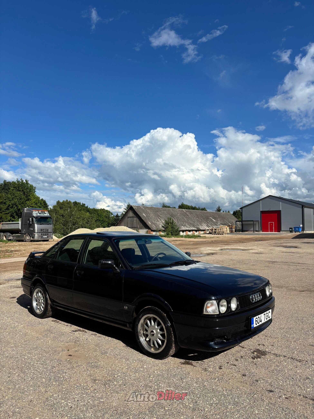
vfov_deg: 67.3
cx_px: 157
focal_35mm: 26
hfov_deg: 53.1
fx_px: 314
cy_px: 210
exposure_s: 1/4854
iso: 50
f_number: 1.6
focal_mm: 5.96
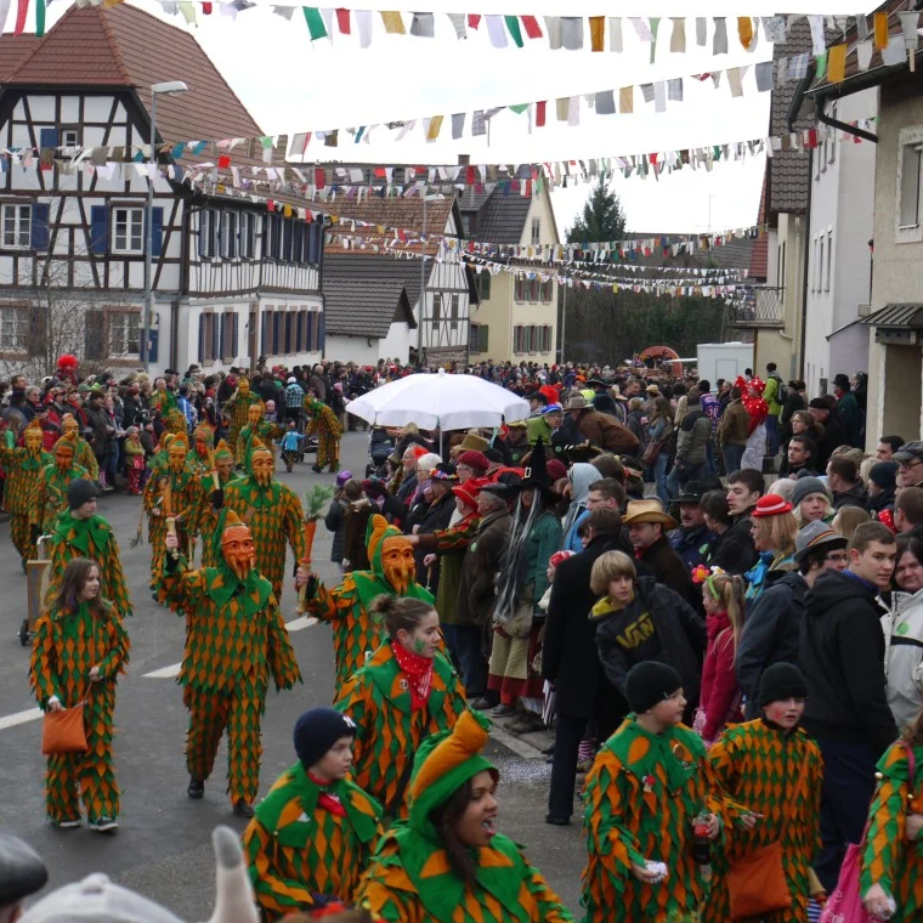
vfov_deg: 21.4
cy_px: 460
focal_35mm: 81
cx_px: 479
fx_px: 2444
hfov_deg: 21.4
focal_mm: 34
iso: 100
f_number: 5.6
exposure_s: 1/100
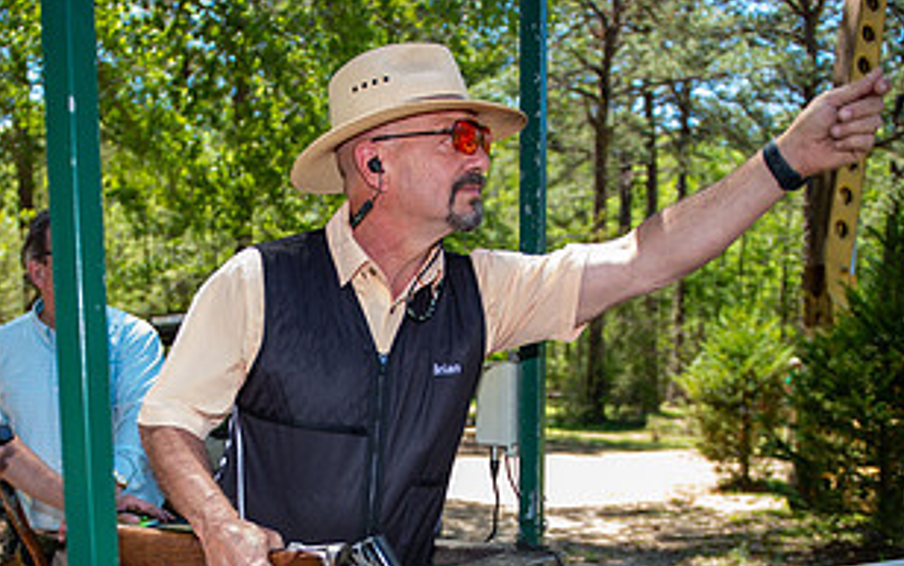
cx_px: 346
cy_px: 540
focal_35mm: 46
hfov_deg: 43.2
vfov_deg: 26.8
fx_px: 1134
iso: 50
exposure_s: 1/160
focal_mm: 24
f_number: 2.8
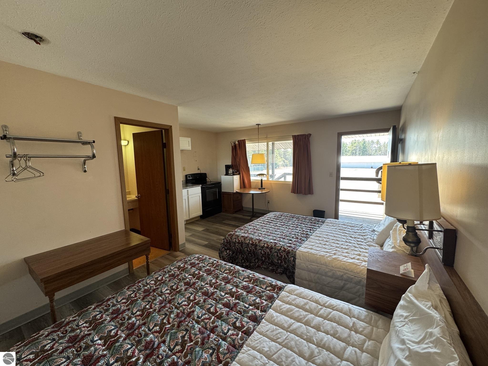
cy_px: 183
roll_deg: +1.6
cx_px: 244
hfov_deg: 102.1
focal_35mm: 14
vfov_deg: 85.7
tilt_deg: -7.2
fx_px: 197
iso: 160
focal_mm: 2.22
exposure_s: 1/120
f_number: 2.2
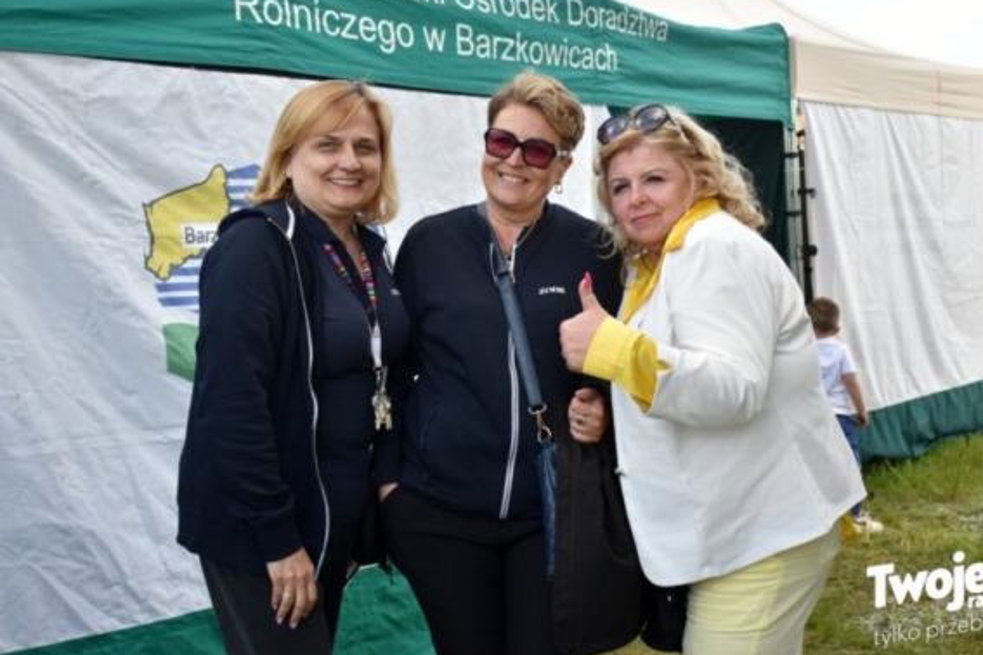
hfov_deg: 44.5
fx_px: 1201
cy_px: 319
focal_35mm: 44
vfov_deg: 30.5
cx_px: 499
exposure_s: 1/800
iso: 800
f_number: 4
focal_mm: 26
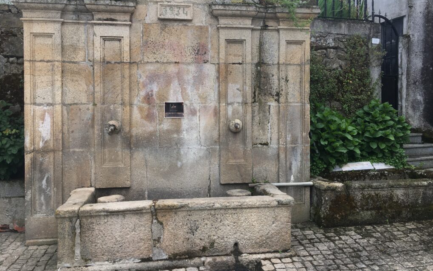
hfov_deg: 61.2
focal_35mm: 31
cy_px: 119
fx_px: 366
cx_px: 218
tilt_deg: -1.0
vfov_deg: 40.6
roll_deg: -0.1
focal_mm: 4.15
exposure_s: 1/303
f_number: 2.2
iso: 25
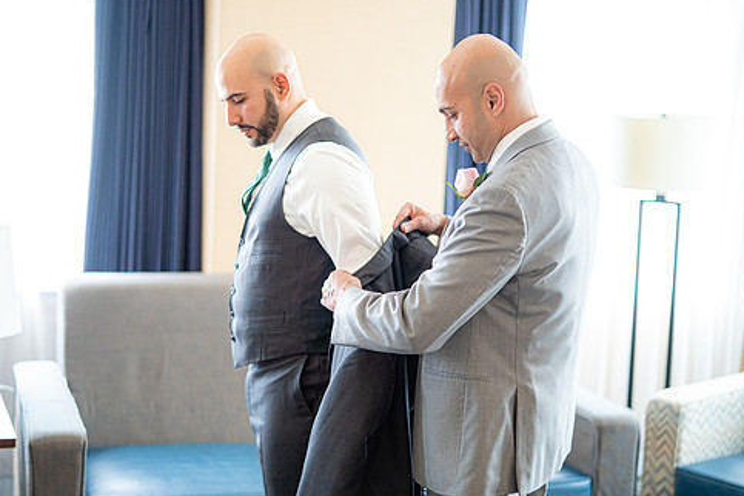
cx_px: 323
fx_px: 1240
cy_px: 240
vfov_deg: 22.6
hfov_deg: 33.4
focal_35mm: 60
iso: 800
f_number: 1.4
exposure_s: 1/250
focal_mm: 50
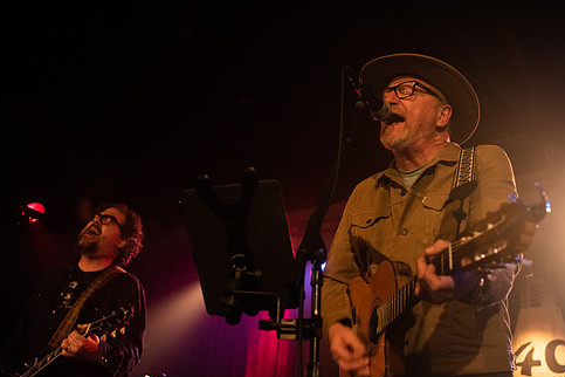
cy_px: 217
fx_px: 659
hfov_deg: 46.4
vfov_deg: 31.8
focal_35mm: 42
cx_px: 294
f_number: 3.2
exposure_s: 1/125
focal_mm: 35
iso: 2500
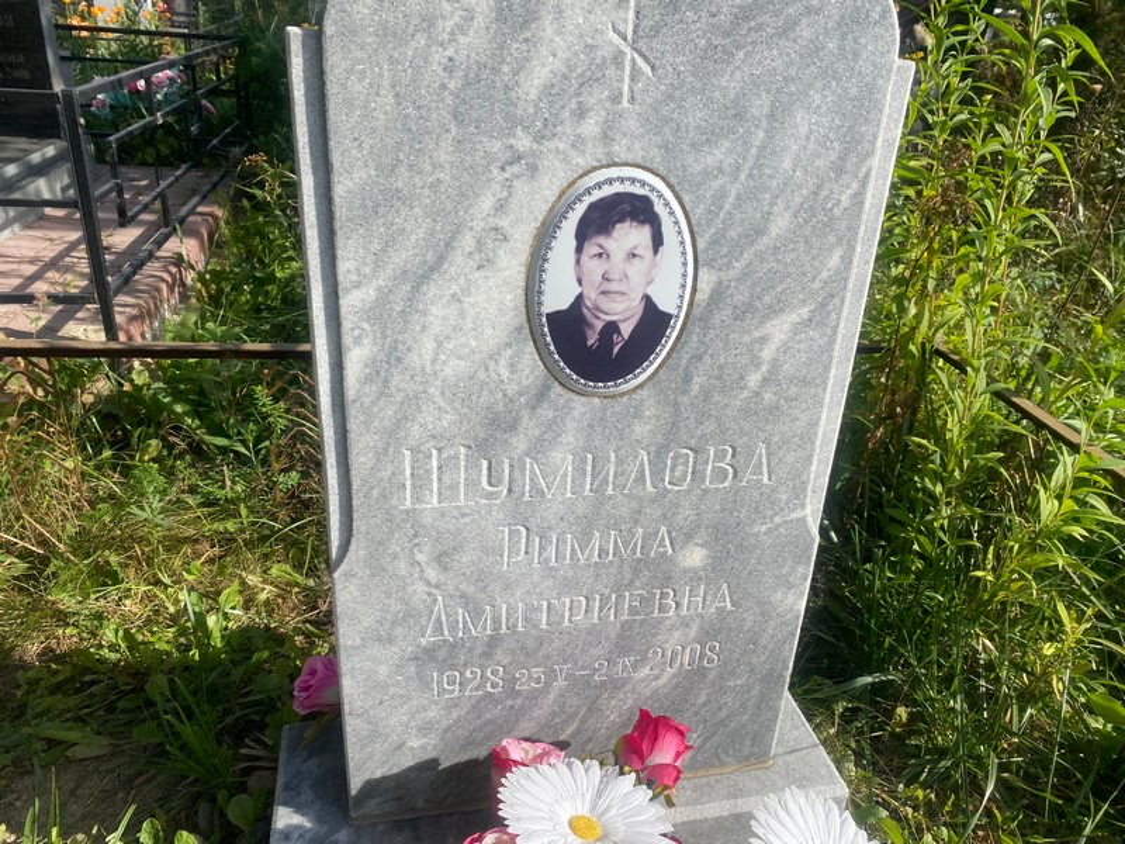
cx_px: 562
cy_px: 422
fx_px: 845
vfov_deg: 53.1
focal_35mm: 26
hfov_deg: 67.3
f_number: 1.8
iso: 32
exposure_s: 1/2463
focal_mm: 4.25
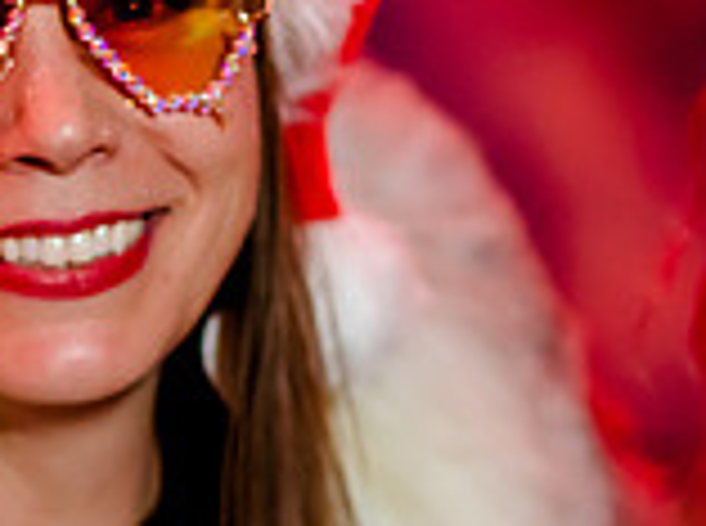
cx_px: 517
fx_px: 7610
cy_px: 227
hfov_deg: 5.3
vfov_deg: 4.0
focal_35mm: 374
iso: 1000
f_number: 2
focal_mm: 105
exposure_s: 1/100
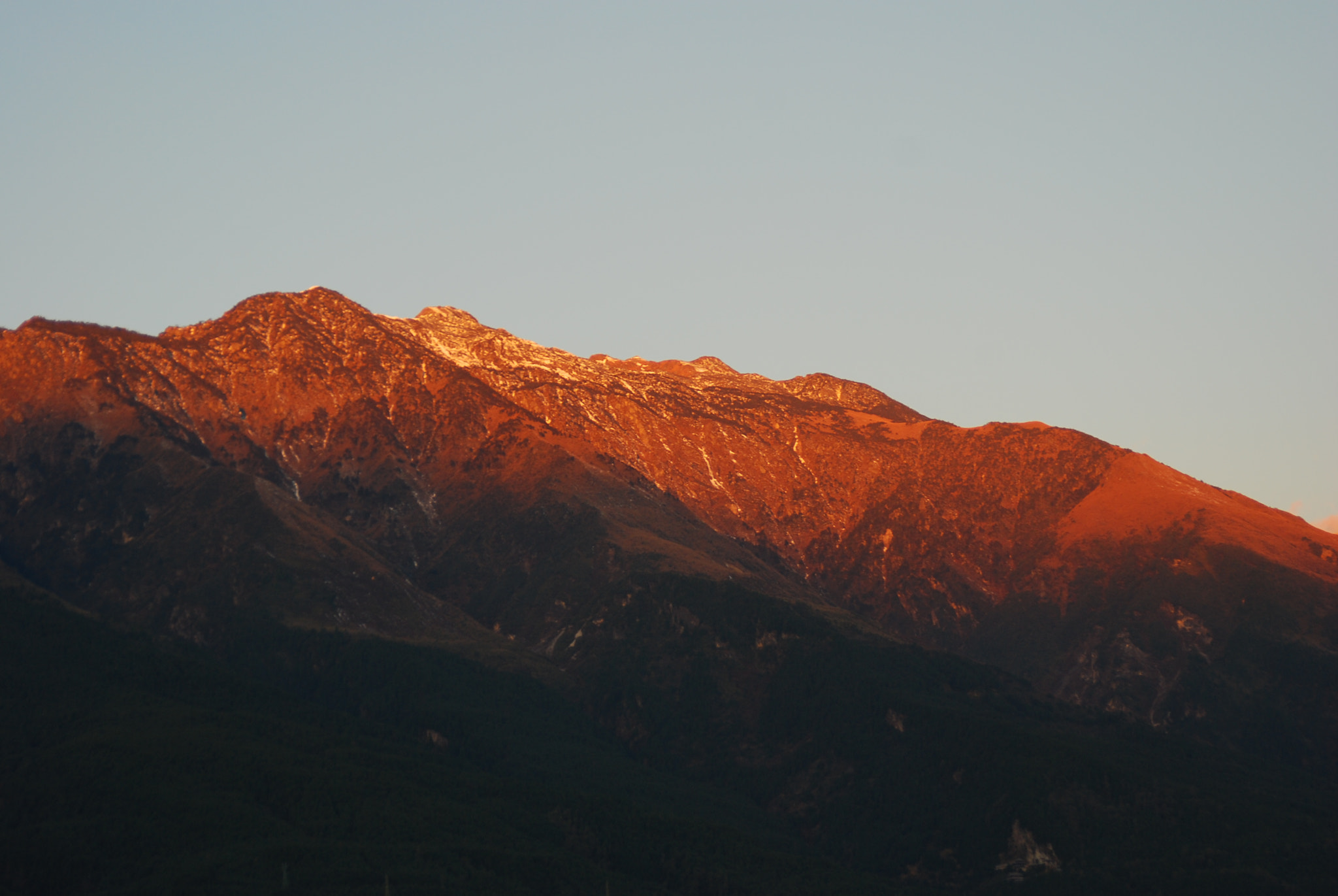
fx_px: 3907
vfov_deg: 13.1
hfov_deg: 19.4
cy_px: 448
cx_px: 669
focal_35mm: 105
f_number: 4.5
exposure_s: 1/60
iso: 125
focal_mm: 70
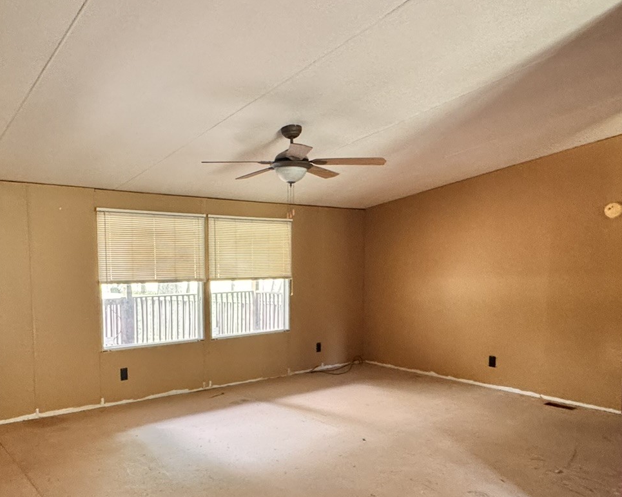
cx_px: 244
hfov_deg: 59.9
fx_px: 534
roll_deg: +0.0
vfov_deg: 49.4
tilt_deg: -6.8
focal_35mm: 29
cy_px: 314
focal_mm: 2.22
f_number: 2.2
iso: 800
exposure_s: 1/60
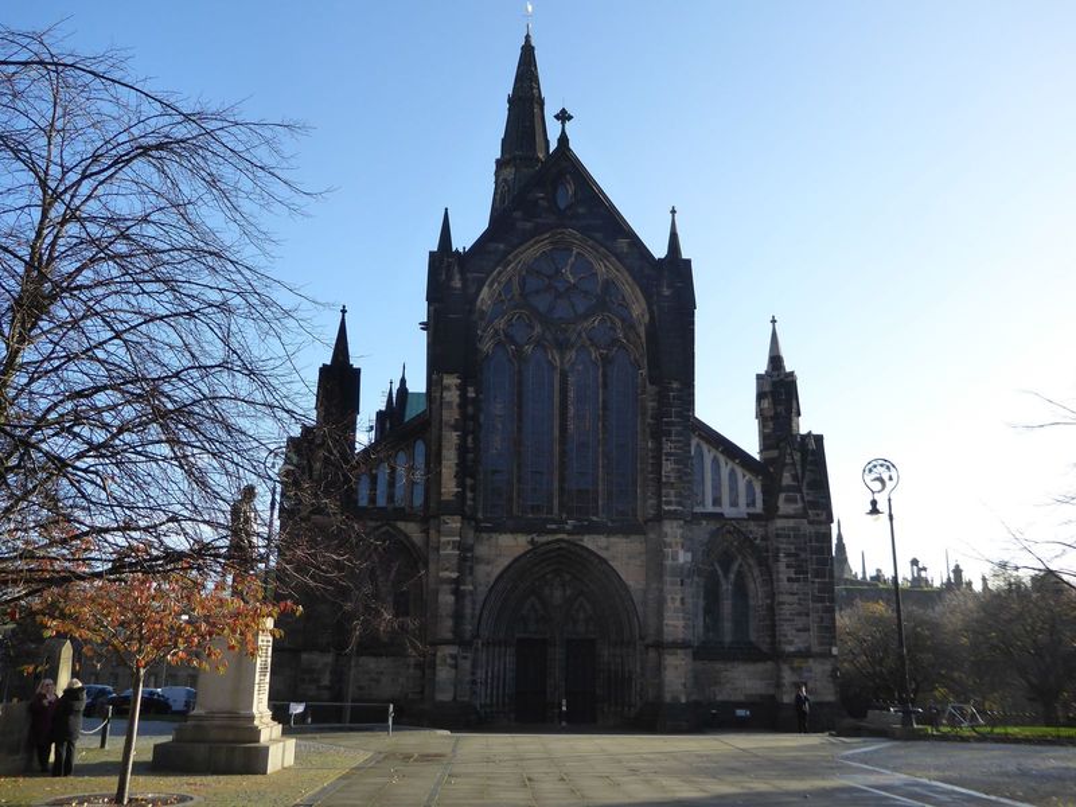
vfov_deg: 41.8
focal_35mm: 34
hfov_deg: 54.0
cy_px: 404
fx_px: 1057
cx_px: 538
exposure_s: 1/400
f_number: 3.6
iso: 125
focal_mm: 5.8
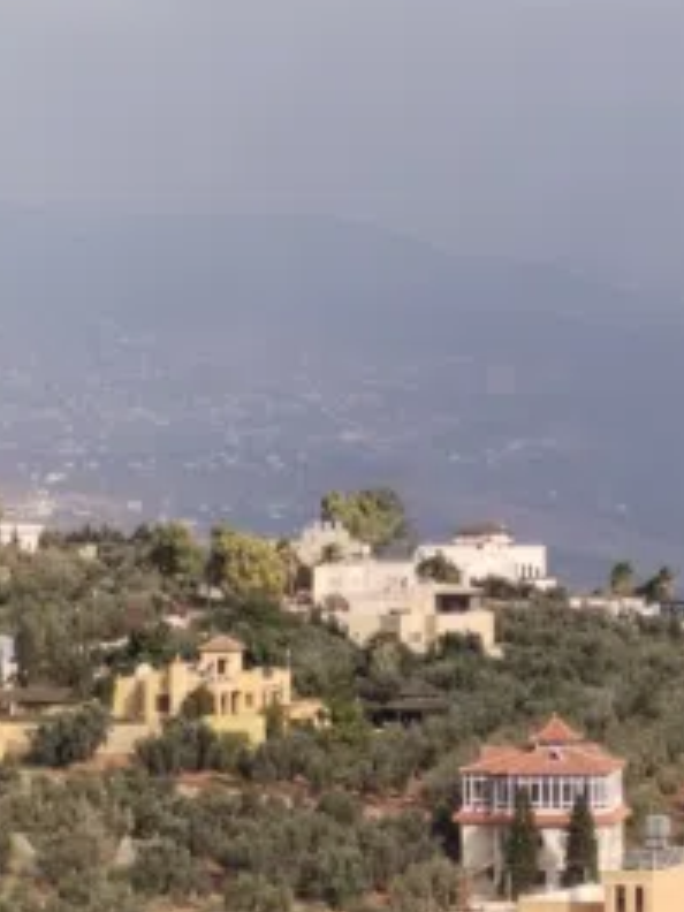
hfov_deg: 7.1
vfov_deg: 9.5
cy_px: 389
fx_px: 5480
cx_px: 542
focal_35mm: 208
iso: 100
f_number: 1.8
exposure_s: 1/2182
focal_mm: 4.75
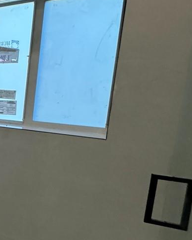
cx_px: -193
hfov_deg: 19.2
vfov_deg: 41.1
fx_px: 320
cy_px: 123
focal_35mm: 45
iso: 320
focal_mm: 2.22
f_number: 2.2
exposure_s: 1/120
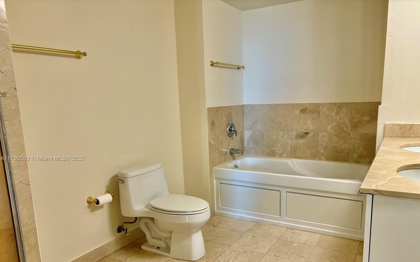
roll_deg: +2.1
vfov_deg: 44.3
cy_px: 159
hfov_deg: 66.5
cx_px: 213
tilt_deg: -11.7
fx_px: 320
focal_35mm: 28
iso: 100
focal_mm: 5.96
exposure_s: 1/60
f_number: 1.6
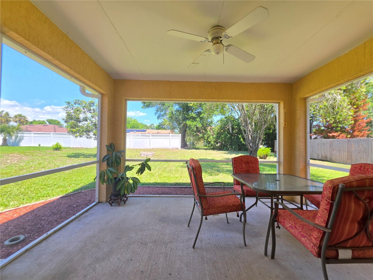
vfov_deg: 89.9
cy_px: 140
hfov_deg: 106.2
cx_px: 186
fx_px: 140
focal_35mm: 13
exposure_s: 1/120
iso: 20
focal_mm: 2.2
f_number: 1.9
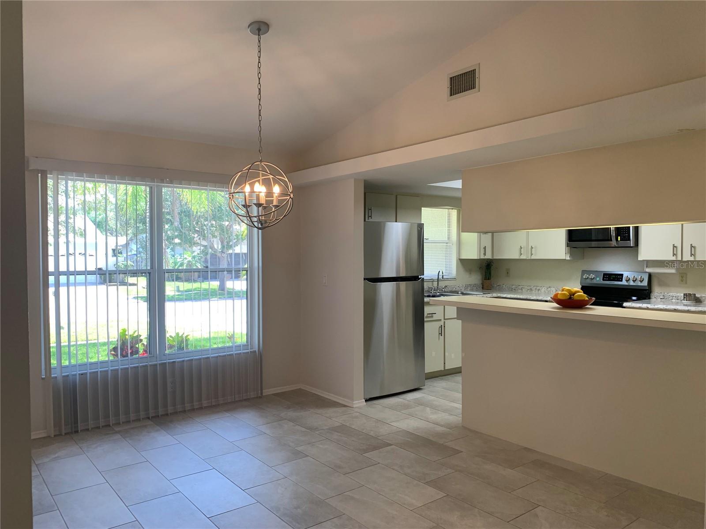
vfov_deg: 53.1
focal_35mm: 26
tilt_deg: -3.1
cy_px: 264
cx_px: 353
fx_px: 530
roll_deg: -0.8
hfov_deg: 67.3
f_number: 1.8
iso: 80
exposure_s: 1/120
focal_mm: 4.25
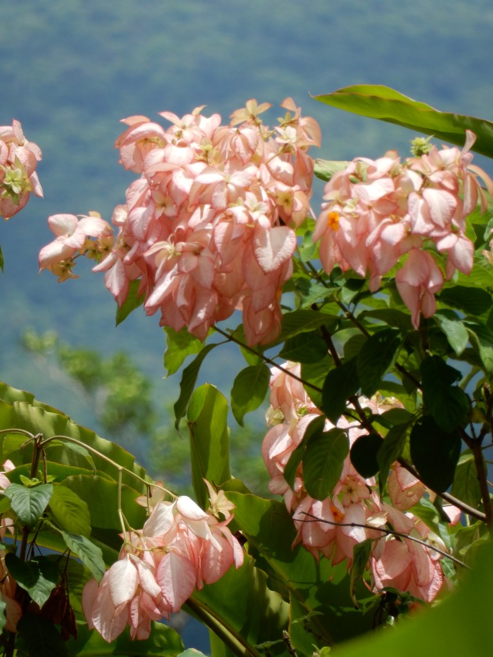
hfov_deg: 2.0
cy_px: 328
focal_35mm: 750
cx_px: 246
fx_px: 14242
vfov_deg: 2.6
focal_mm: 135
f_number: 6.4
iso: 125
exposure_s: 1/400
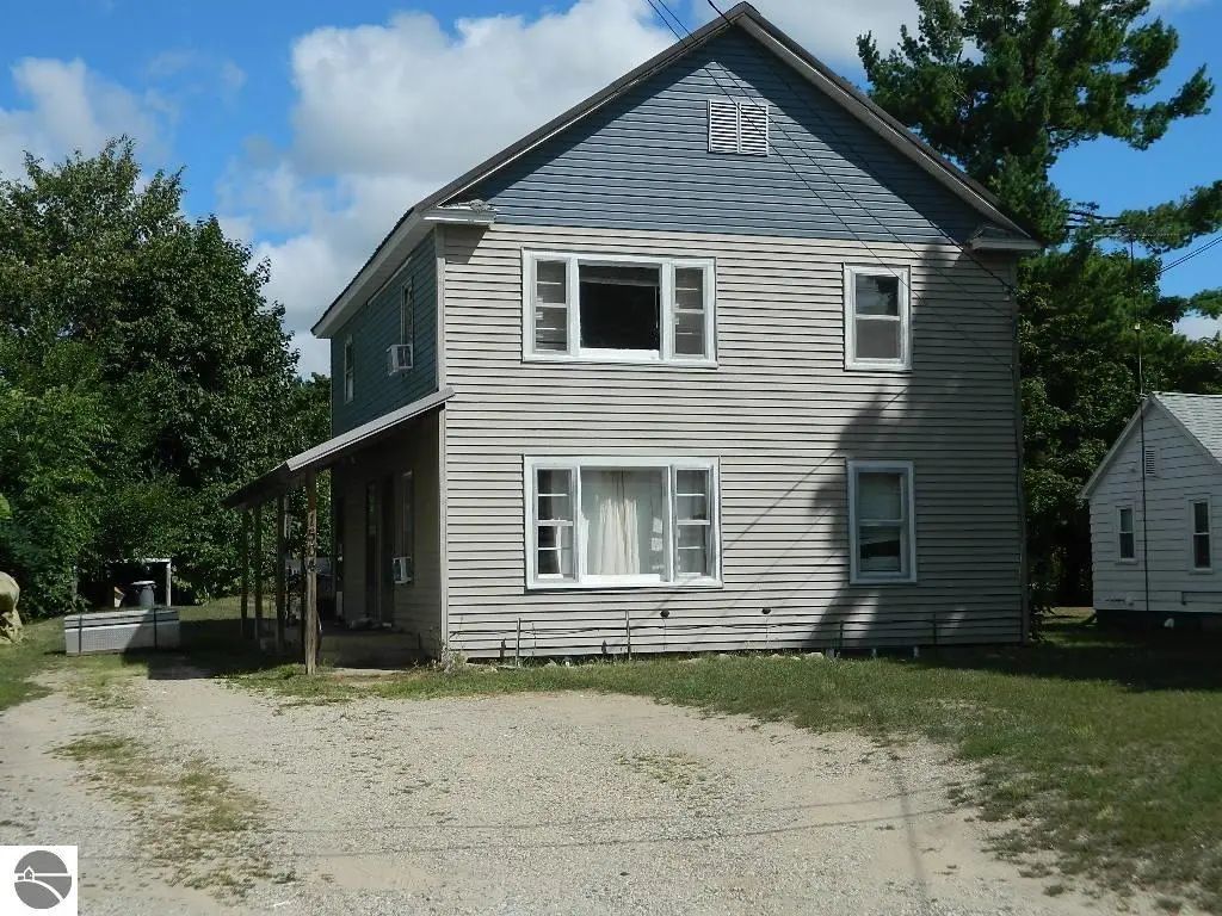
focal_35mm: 47
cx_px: 611
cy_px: 458
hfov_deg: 40.4
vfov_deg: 30.9
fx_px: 1659
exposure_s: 1/160
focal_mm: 8.4
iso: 80
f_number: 10.2
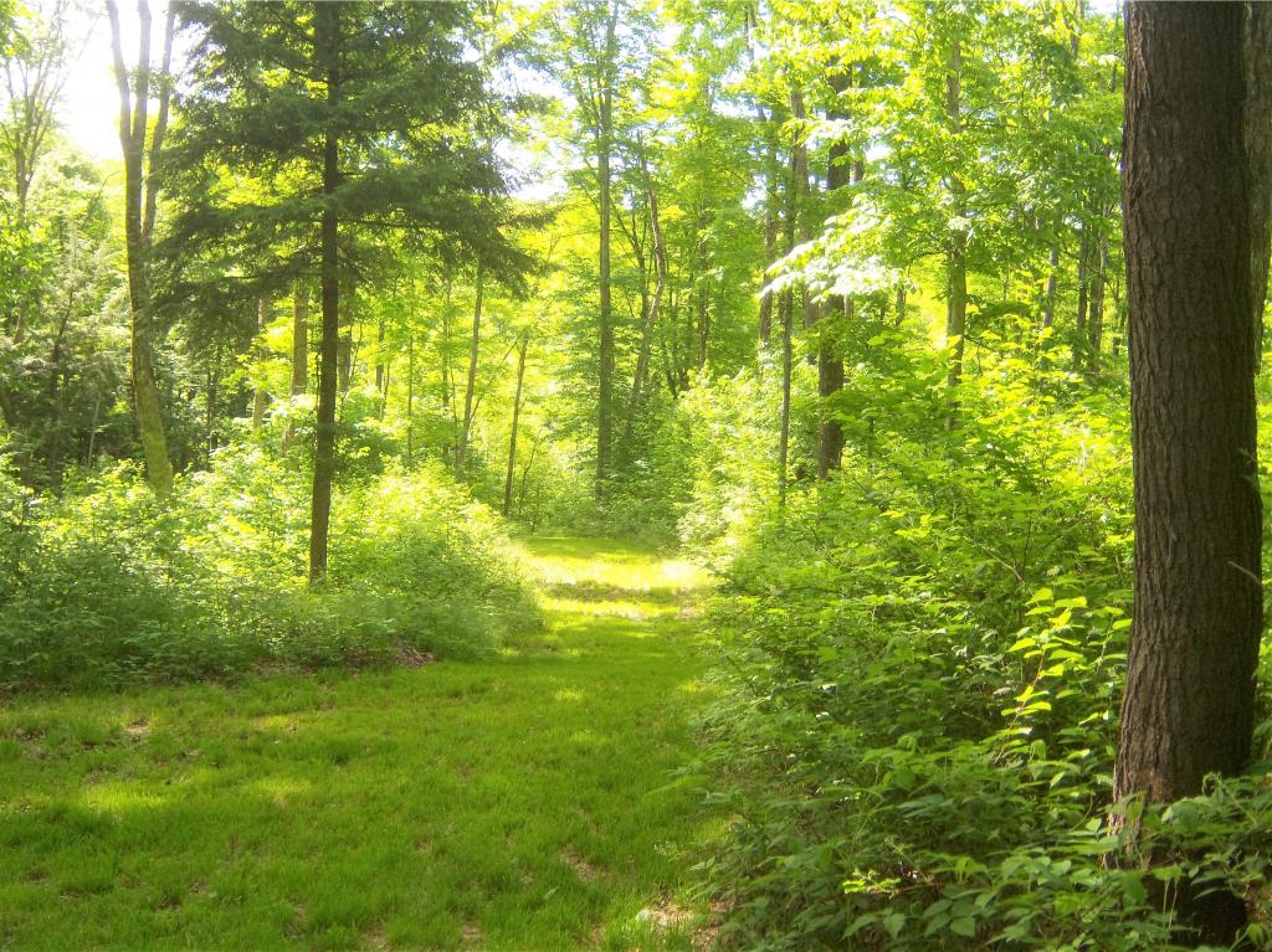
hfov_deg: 51.4
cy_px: 476
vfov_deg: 39.6
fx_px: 1322
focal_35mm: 36
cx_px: 636
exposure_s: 1/125
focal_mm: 7.5
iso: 80
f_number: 2.8
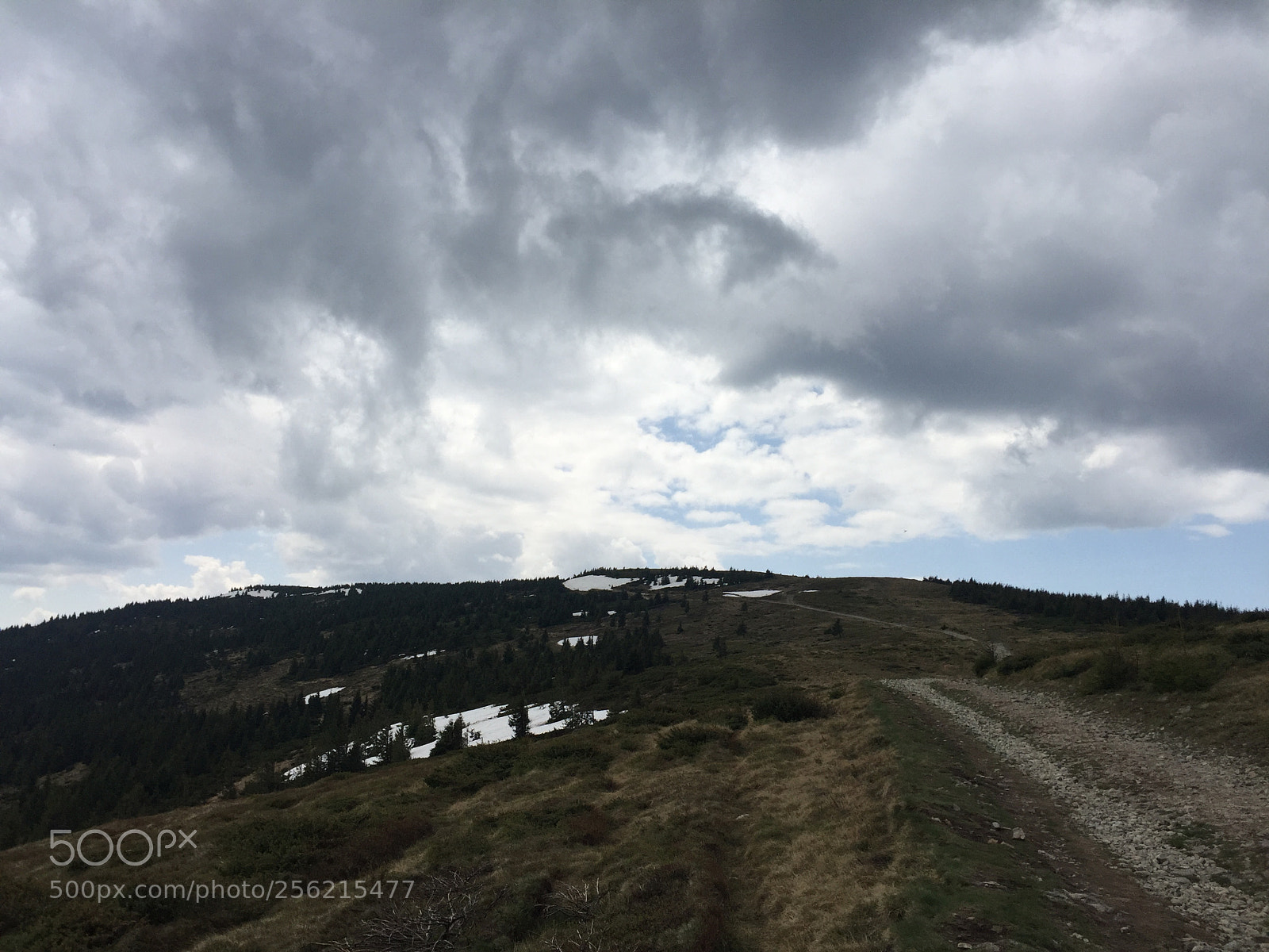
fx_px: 1063
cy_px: 476
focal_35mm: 29
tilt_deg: +10.5
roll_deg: -3.7
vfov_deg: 48.2
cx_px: 634
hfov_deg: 61.7
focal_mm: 4.15
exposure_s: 1/3300
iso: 32
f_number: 2.2
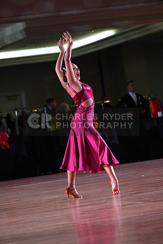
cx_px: 82
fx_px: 1357
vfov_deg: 10.3
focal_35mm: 200
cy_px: 122
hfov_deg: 6.9
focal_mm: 200
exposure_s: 1/400
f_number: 5
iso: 8000
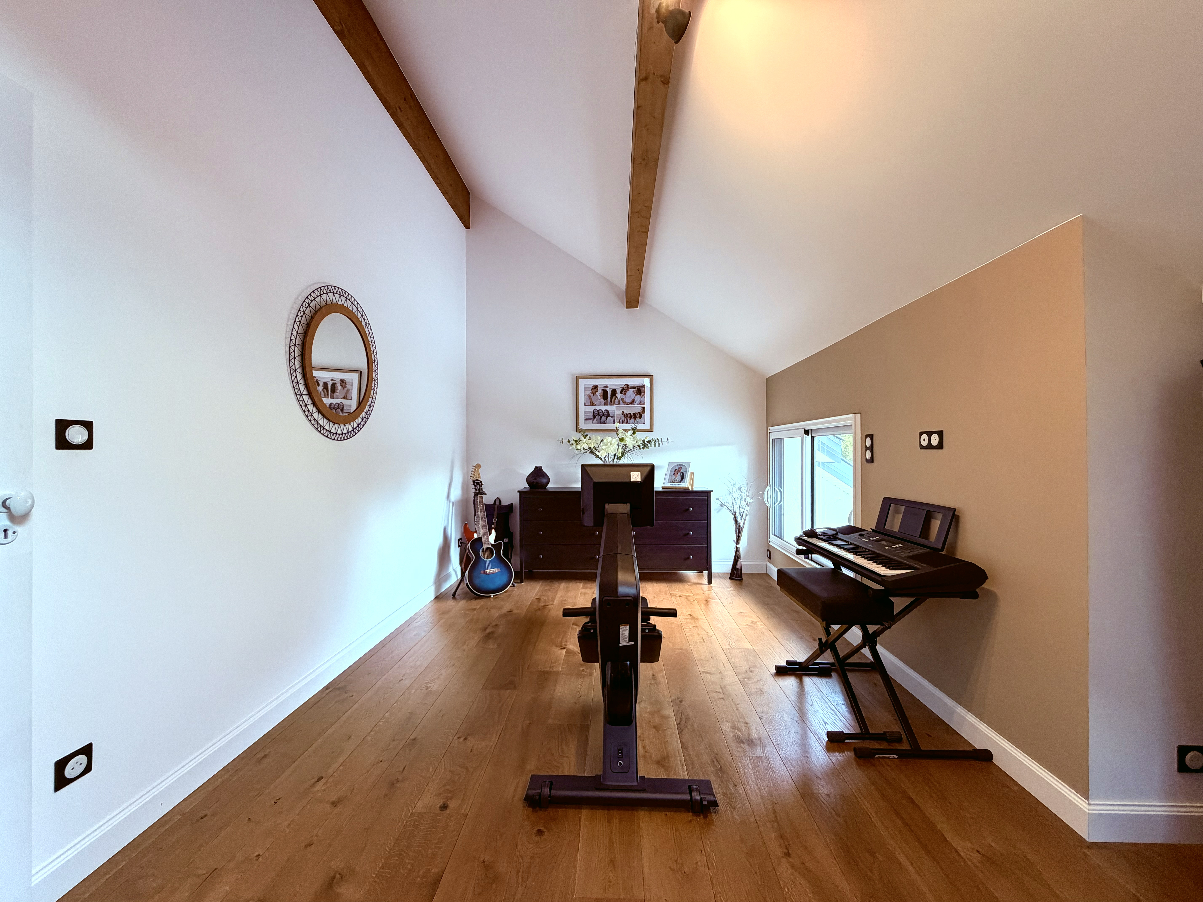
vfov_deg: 85.7
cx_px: 602
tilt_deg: -0.4
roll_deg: +0.6
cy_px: 451
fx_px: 487
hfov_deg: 102.1
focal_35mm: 14
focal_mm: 2.22
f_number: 2.2
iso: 320
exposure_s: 1/100
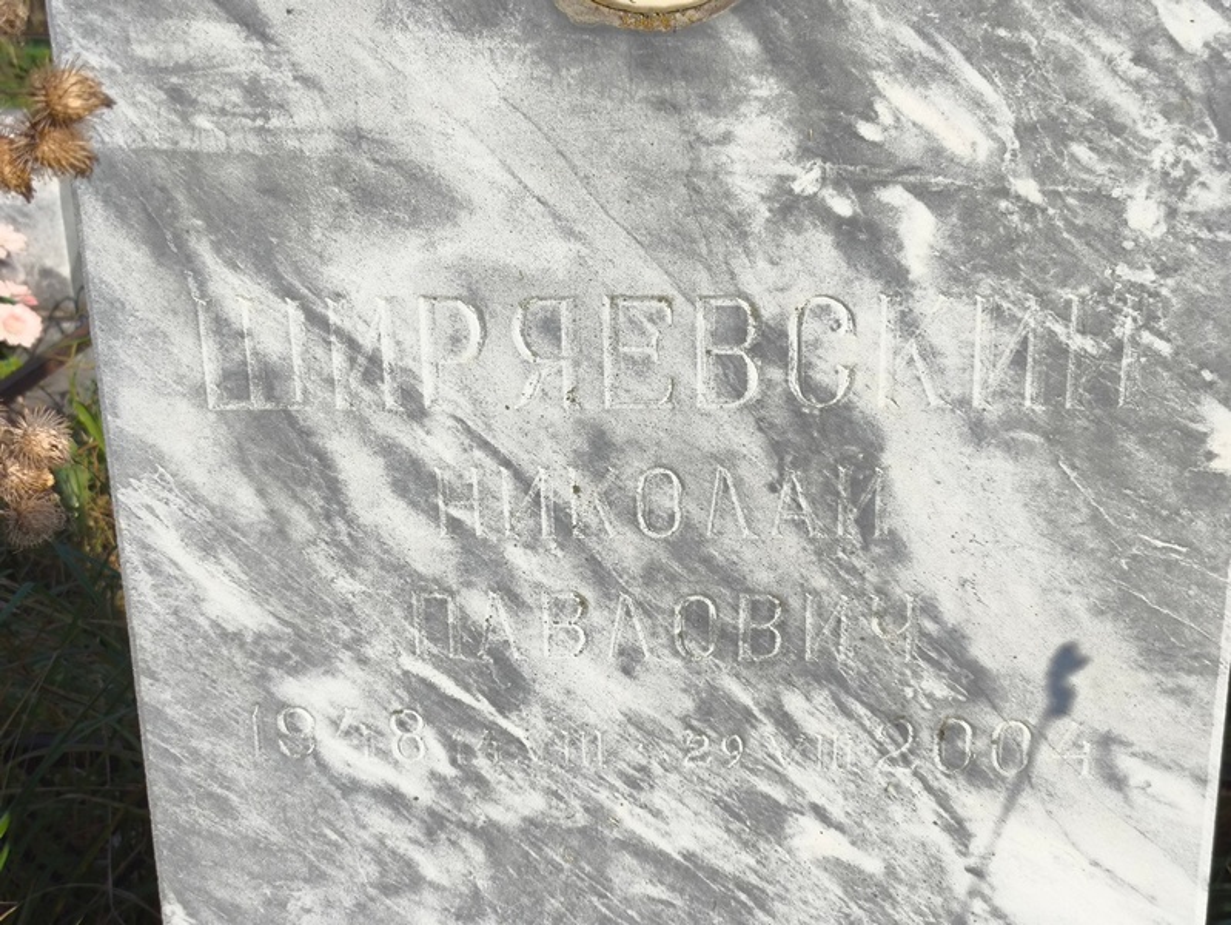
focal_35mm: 50
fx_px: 1779
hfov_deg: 38.2
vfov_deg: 29.1
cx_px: 616
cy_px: 462
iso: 50
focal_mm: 4.71
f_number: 1.7
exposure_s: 1/1081
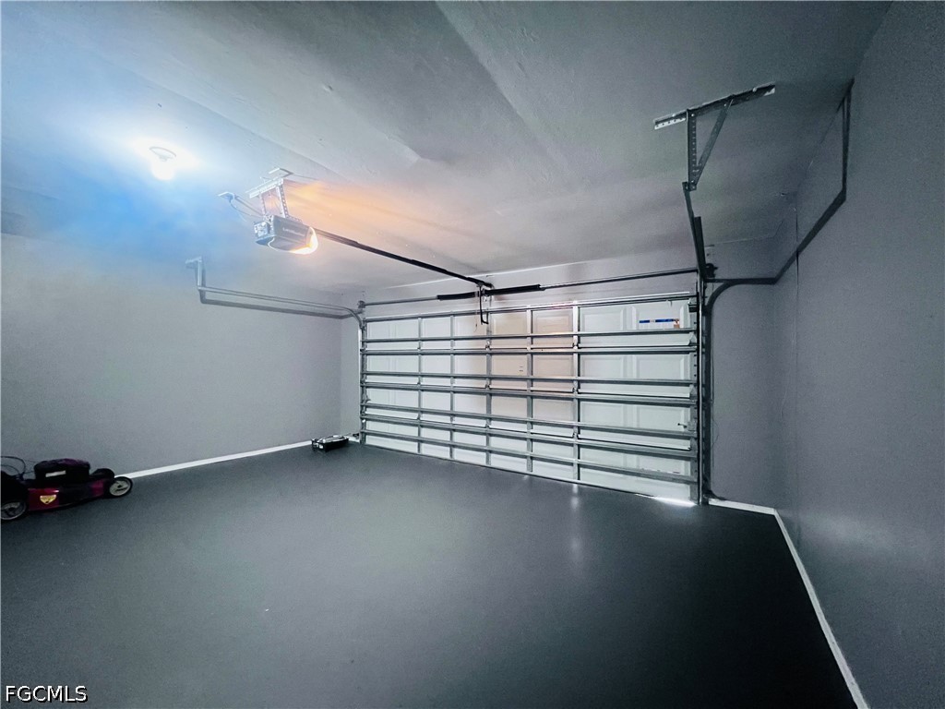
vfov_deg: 89.9
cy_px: 354
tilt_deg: +0.0
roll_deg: -0.5
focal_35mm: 13
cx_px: 472
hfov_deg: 106.2
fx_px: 355
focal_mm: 1.57
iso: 1000
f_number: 1.8
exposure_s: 1/40
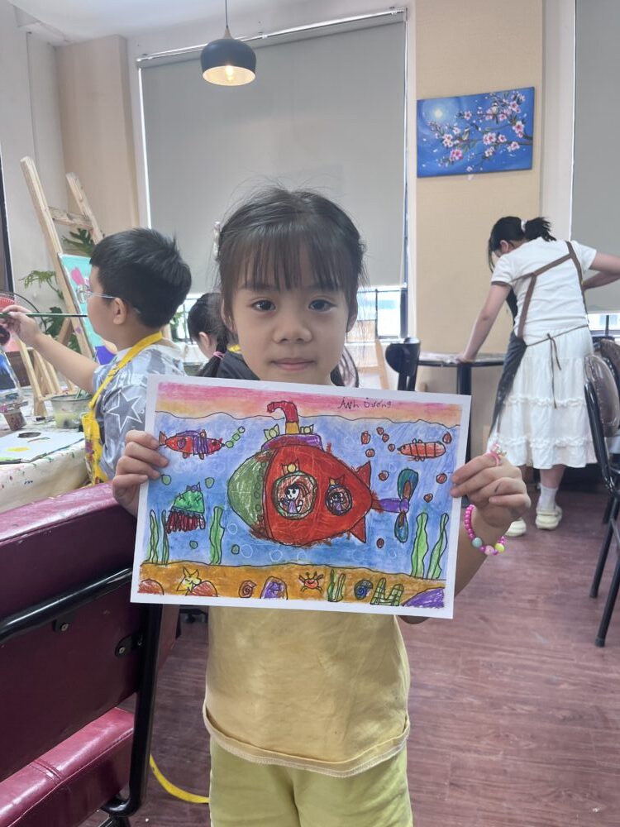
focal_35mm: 26
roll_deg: +1.6
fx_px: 621
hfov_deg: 53.1
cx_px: 310
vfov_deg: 67.3
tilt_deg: -8.4
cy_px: 414
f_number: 1.6
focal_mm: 5.1
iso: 100
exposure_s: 1/100
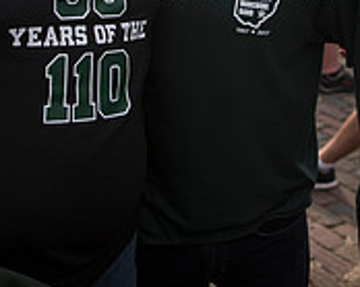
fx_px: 799
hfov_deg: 25.3
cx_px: 240
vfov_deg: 18.7
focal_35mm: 75
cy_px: -100
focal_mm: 24
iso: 250
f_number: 2.8
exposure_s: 1/2000
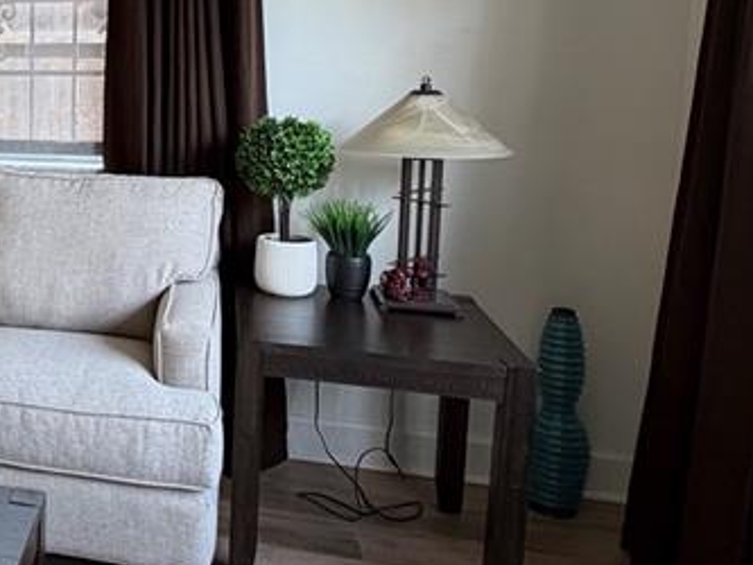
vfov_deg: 33.0
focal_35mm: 43
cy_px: 142
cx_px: -127
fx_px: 936
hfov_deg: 35.5
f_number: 2.2
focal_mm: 2.22
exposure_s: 1/121
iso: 200
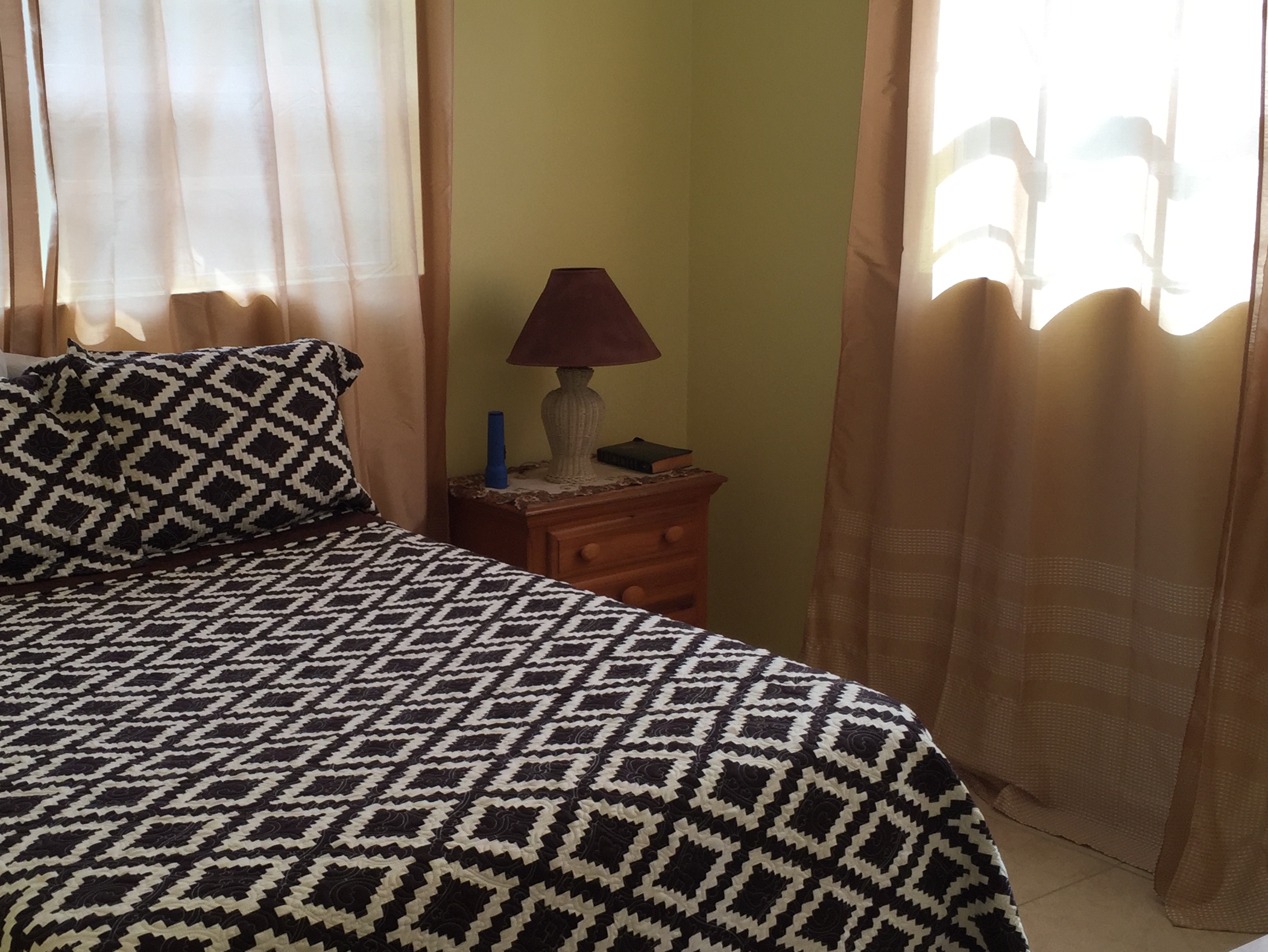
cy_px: 524
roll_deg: +0.0
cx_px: 479
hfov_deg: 41.8
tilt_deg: -13.0
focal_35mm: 45
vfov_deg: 32.2
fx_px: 1649
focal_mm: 4.15
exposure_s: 1/120
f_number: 2.2
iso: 32
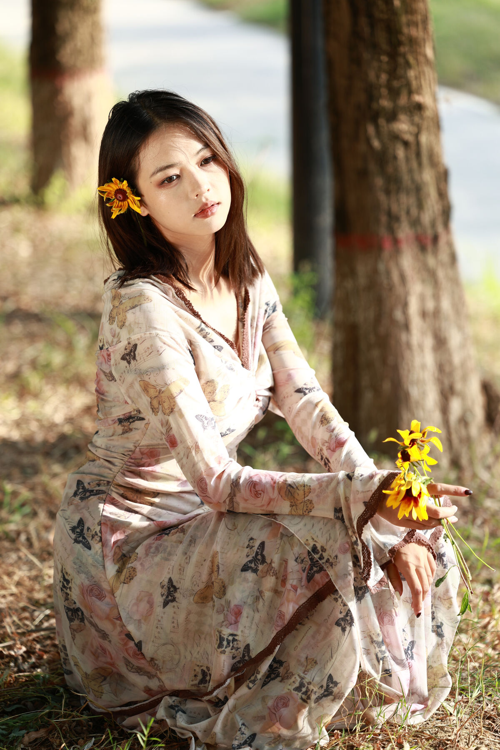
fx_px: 3041
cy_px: 375
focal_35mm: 146
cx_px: 250
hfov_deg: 9.4
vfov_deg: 14.1
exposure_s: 1/200
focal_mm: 147
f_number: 2.8
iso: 100
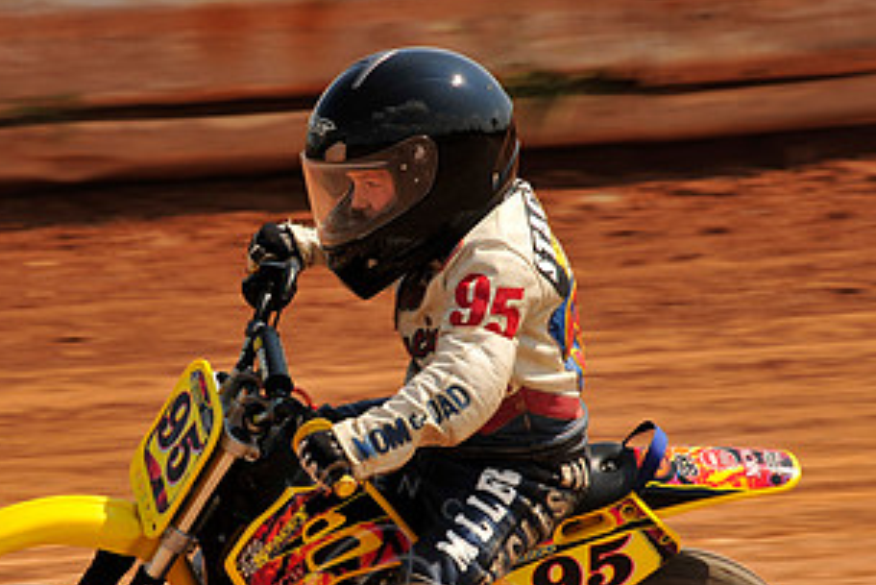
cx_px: 352
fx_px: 9275
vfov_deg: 3.6
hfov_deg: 5.4
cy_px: 375
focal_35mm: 381
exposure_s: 1/400
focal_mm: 200
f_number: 10
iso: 200
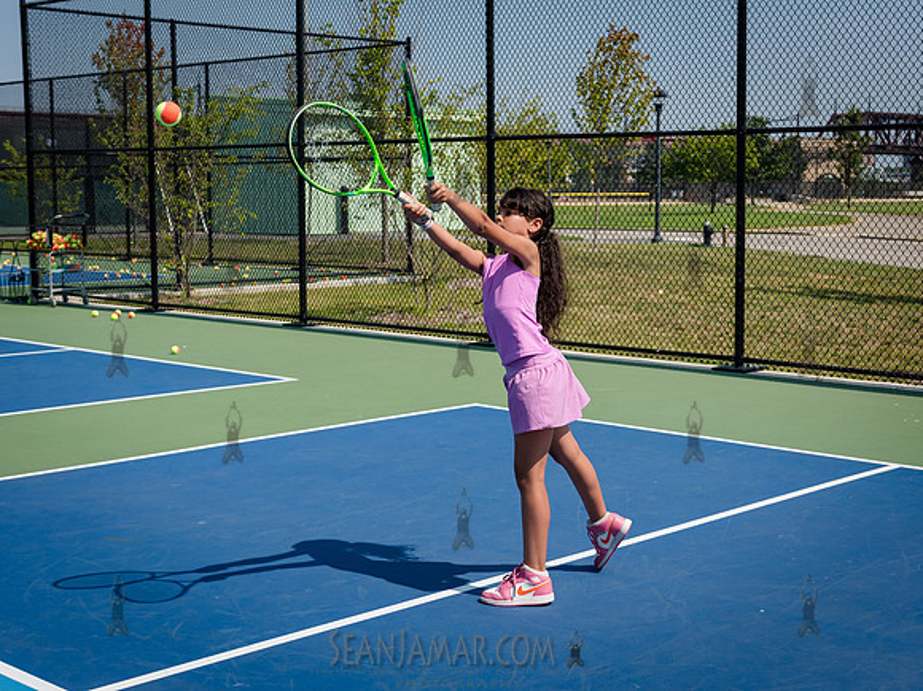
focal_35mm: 54
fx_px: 1431
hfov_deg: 35.6
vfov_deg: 27.1
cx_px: 556
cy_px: 320
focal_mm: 45
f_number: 4.5
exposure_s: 1/2000
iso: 320
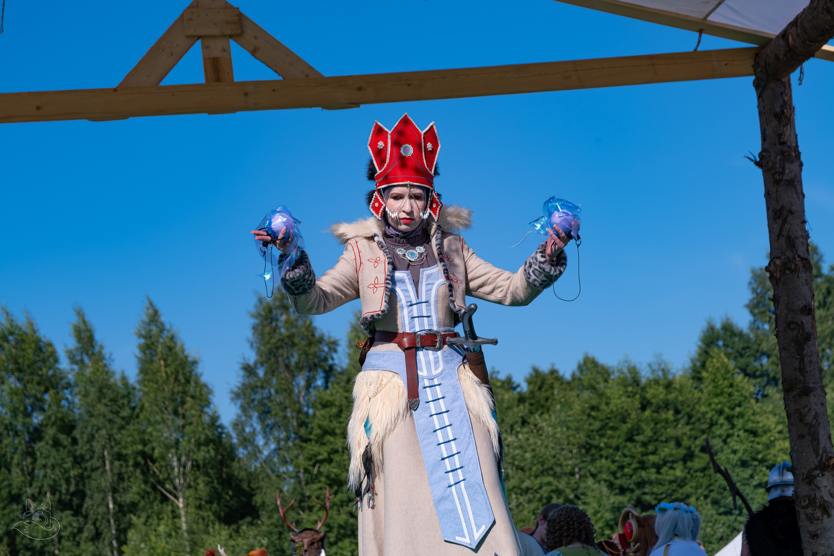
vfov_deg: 14.6
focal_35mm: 94
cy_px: 235
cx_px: 465
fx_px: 2172
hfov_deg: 21.7
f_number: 4.5
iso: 160
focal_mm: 53.3
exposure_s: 1/1600
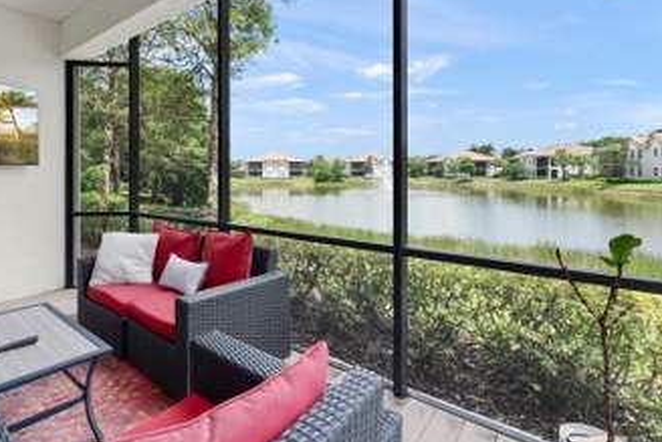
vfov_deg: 63.9
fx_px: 350
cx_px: 281
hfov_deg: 86.3
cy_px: 172
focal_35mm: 19
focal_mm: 13
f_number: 11
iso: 400
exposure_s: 1/13
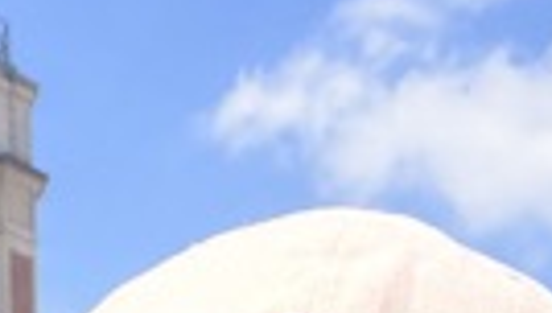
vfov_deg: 7.4
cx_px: 540
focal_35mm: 146
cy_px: 947
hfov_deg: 14.5
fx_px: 2141
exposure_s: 1/468
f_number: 1.9
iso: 40
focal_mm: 2.71
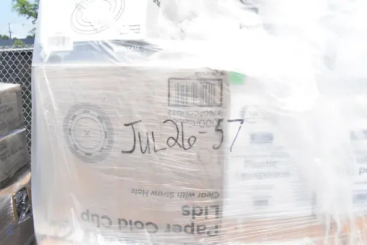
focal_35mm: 27
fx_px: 275
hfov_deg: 67.4
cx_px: 184
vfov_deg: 48.0
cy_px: 122
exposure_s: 1/1600
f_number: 20
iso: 6400
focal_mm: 18
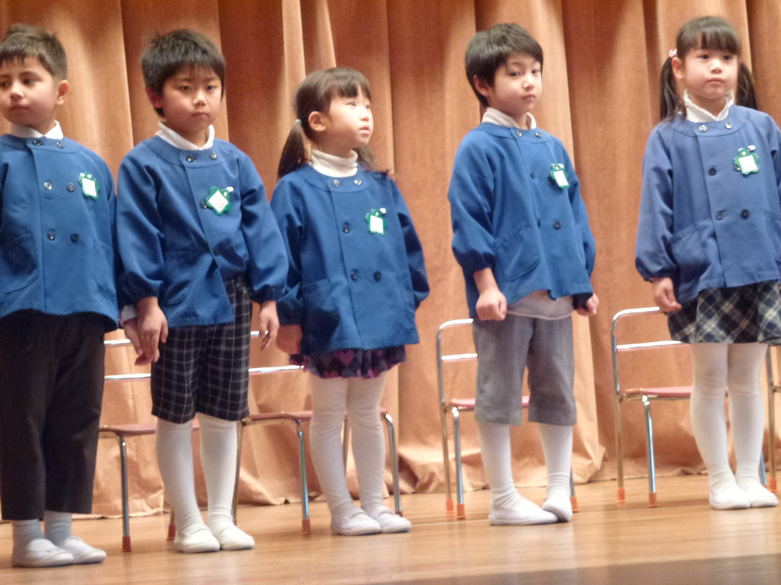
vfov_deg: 10.4
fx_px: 3204
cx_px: 390
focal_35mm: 142
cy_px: 292
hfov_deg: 13.9
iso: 400
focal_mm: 25.5
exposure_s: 1/8
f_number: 5.3
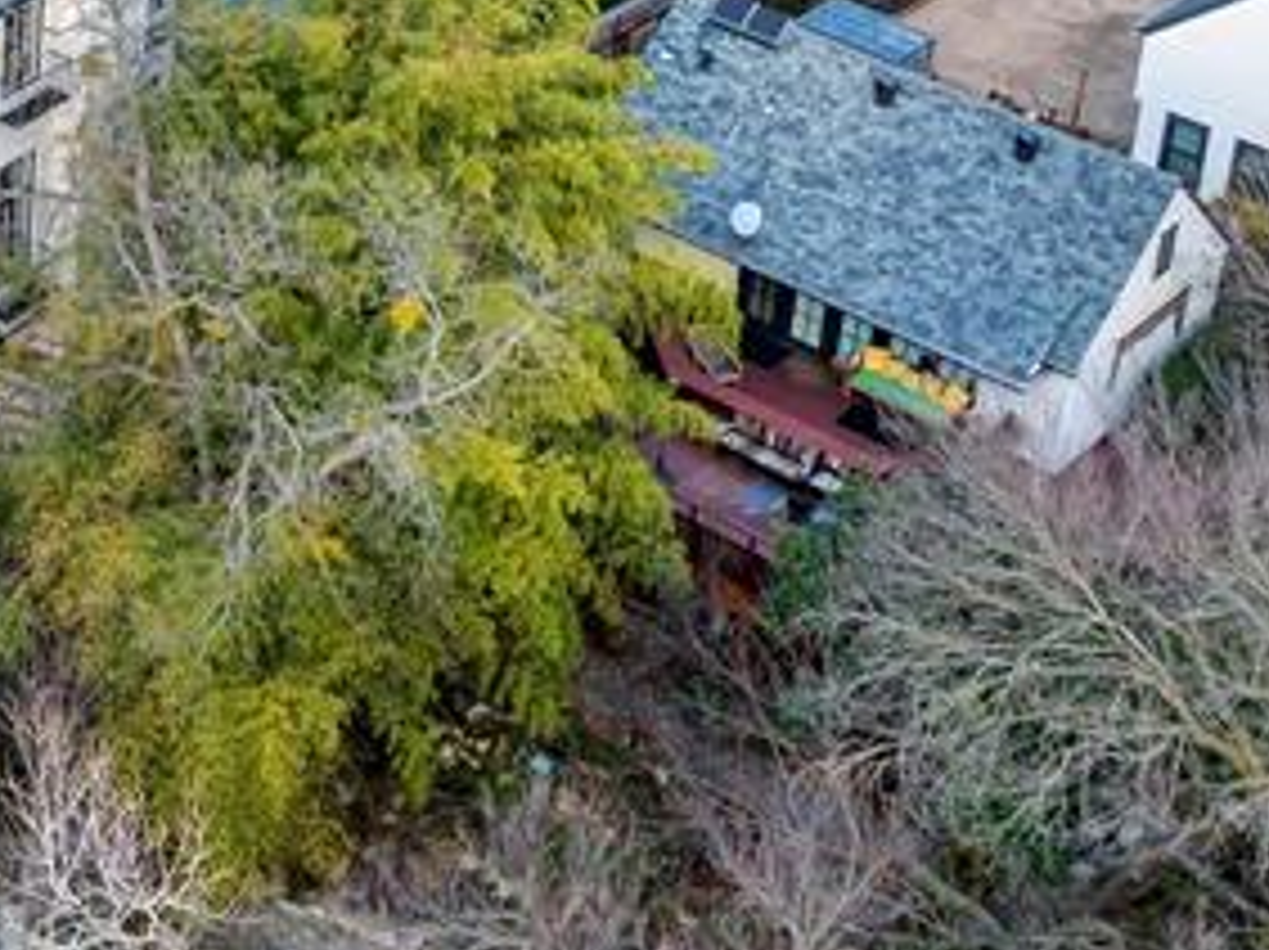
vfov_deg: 16.0
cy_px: -311
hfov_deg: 20.7
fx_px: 3187
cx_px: -351
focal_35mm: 87
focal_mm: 12.29
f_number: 2.8
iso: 140
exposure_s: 1/120
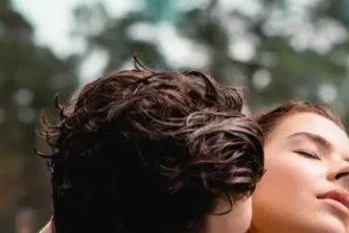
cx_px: 187
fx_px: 1261
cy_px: 263
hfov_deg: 15.8
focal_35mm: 130
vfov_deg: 10.4
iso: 100
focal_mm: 50
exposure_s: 1/800
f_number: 3.2
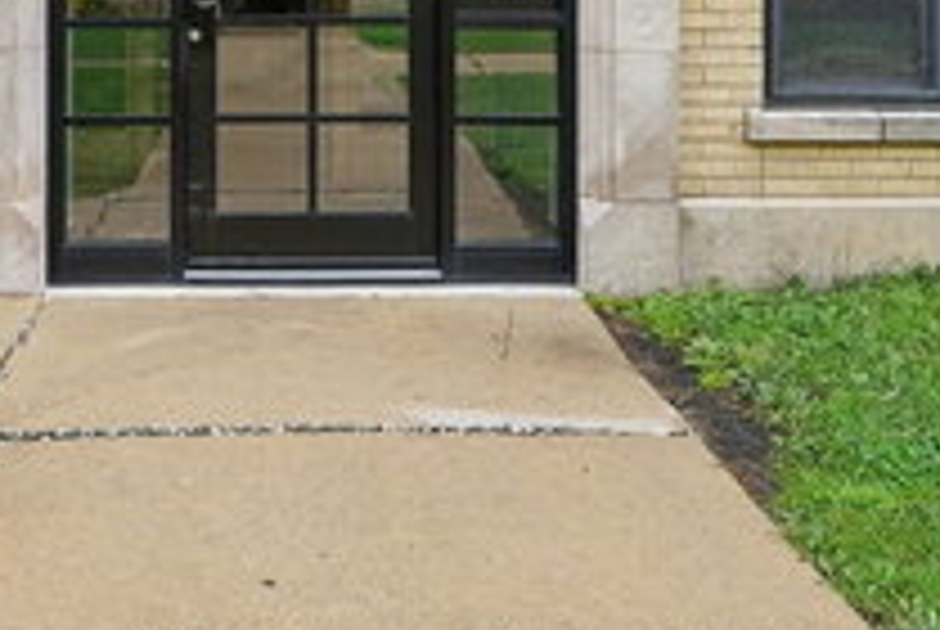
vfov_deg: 23.2
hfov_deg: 35.8
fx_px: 1438
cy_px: -68
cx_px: 306
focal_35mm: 55
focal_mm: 24
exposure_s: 1/60
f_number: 8
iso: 250
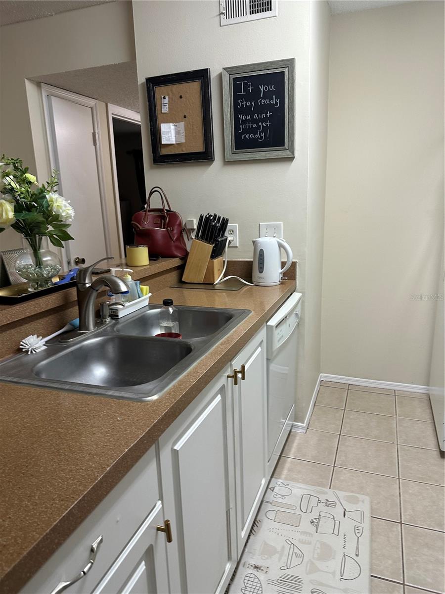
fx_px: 411
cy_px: 297
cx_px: 222
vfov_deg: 71.6
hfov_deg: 56.8
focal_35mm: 24
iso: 160
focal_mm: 6.86
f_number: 1.78
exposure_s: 1/60
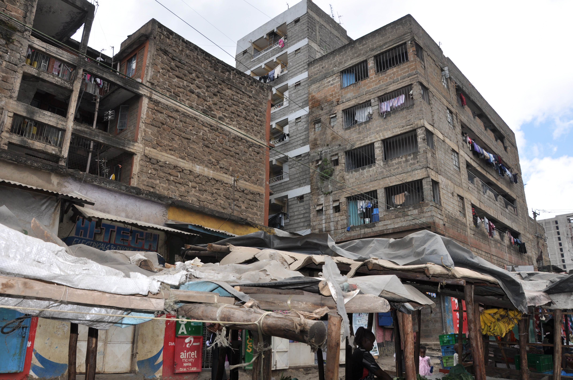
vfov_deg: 47.8
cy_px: 190
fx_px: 429
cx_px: 286
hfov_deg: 67.4
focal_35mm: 27
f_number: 10
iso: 200
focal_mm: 18
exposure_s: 1/200
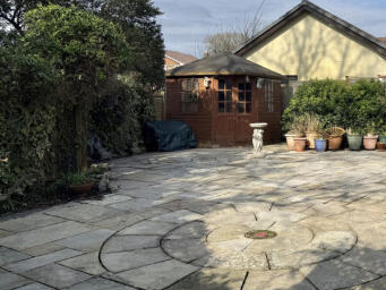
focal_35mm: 41
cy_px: 97
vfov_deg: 34.8
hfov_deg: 43.8
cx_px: 303
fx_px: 457
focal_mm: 6.76
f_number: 1.78
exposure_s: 1/5714
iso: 80
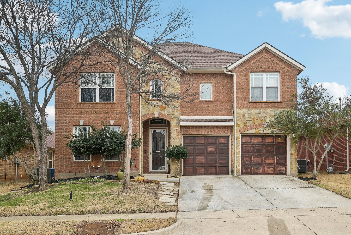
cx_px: 176
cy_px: 118
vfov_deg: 43.6
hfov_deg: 61.9
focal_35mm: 30
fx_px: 293
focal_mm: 30
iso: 100
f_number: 8
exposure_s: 1/125
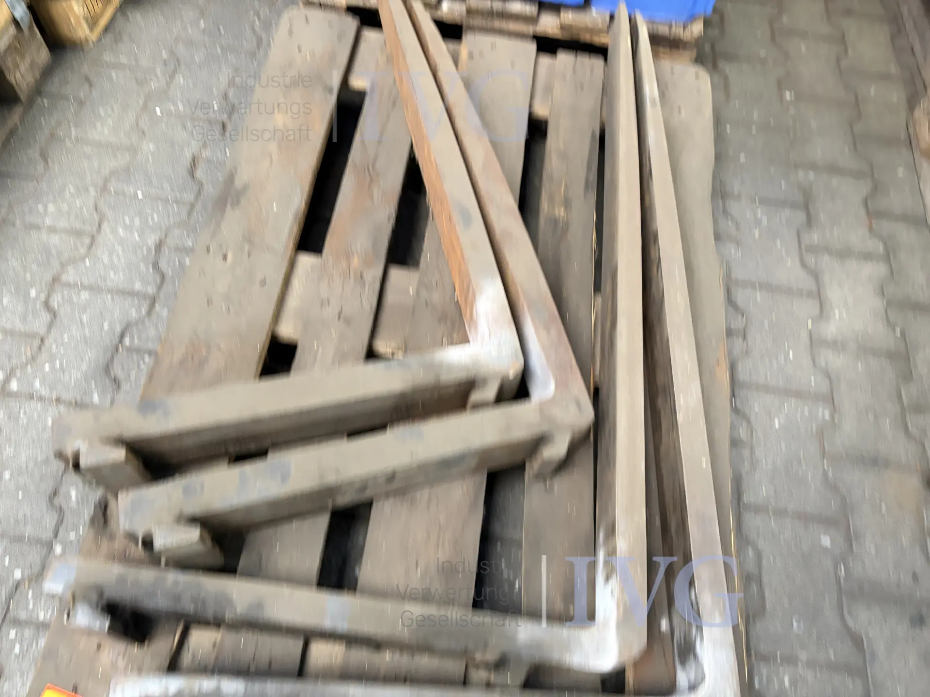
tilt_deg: -70.8
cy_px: 348
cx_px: 465
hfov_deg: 67.3
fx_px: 699
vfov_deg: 53.1
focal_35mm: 26
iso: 320
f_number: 1.6
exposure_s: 1/60
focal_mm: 5.96
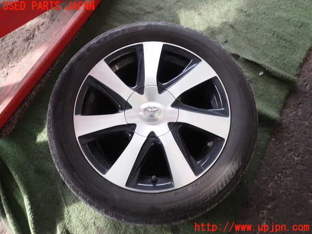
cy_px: 117
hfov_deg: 69.4
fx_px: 225
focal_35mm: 25
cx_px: 156
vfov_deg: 54.9
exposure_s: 1/50
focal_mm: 4.5
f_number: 2
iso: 200
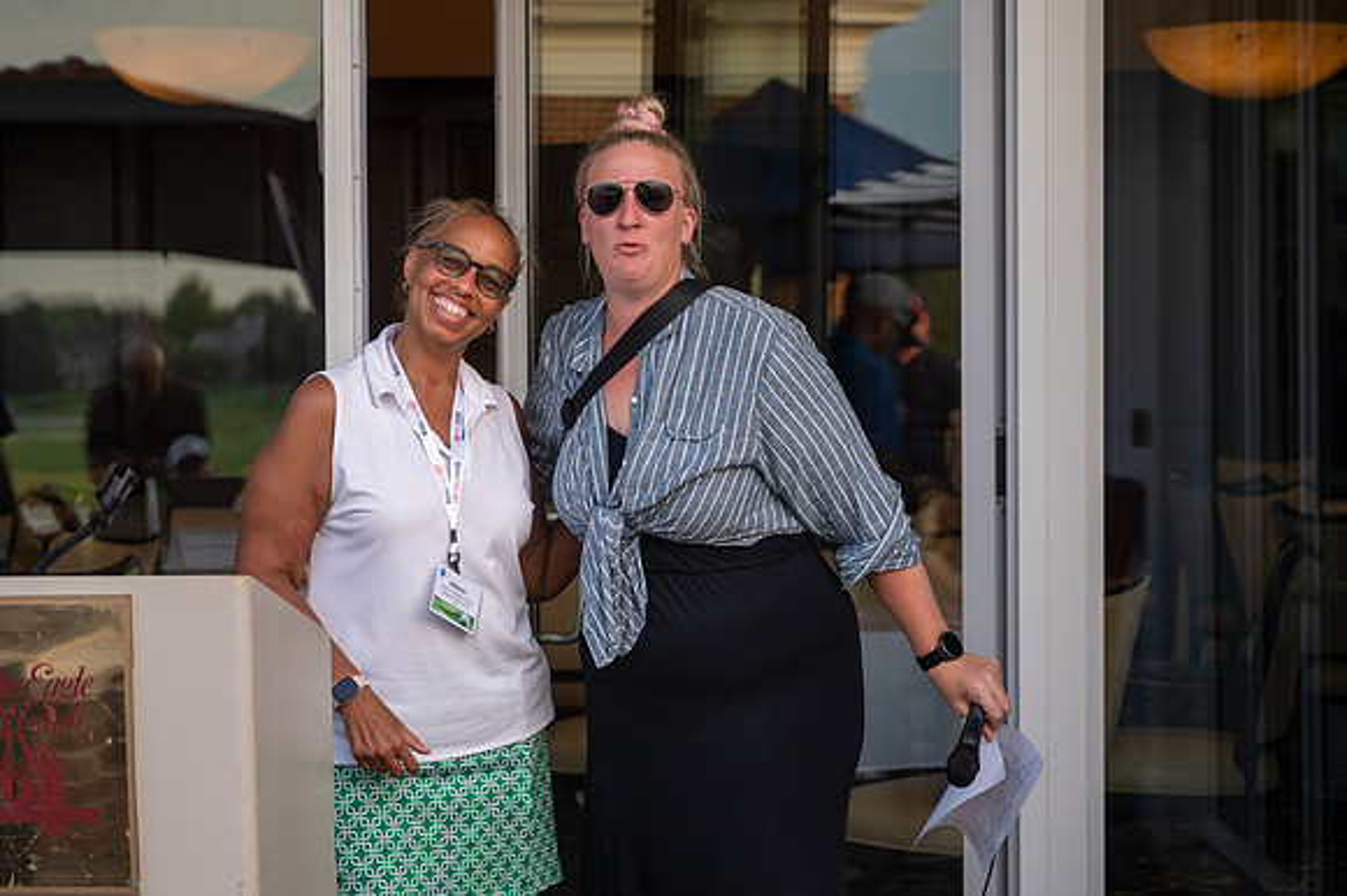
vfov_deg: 16.2
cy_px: 494
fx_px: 3152
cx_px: 614
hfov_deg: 24.1
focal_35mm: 84
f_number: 4
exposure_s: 1/500
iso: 500
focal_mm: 70
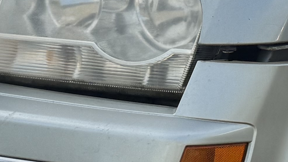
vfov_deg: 8.0
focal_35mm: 152
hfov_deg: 13.9
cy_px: 5
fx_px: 1161
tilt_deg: -8.0
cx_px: 283
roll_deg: +0.8
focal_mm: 6.76
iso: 80
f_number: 1.78
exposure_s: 1/2907
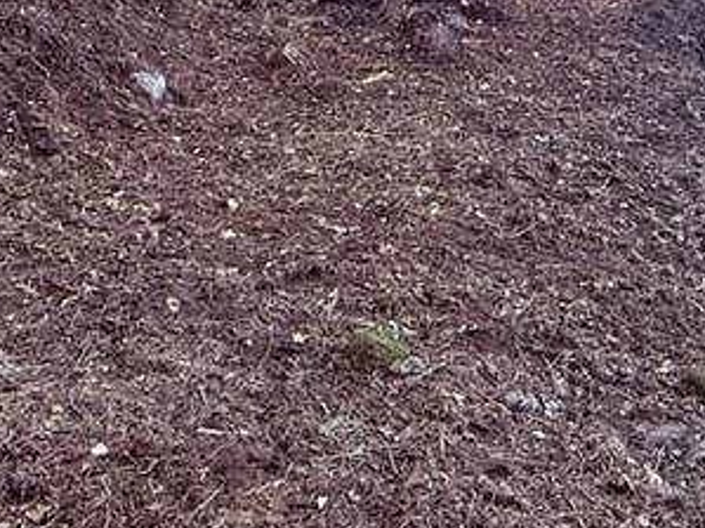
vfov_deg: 27.5
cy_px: -64
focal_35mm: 48
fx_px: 977
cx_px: 453
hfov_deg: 39.3
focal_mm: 2.22
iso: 200
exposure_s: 1/99
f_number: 2.2
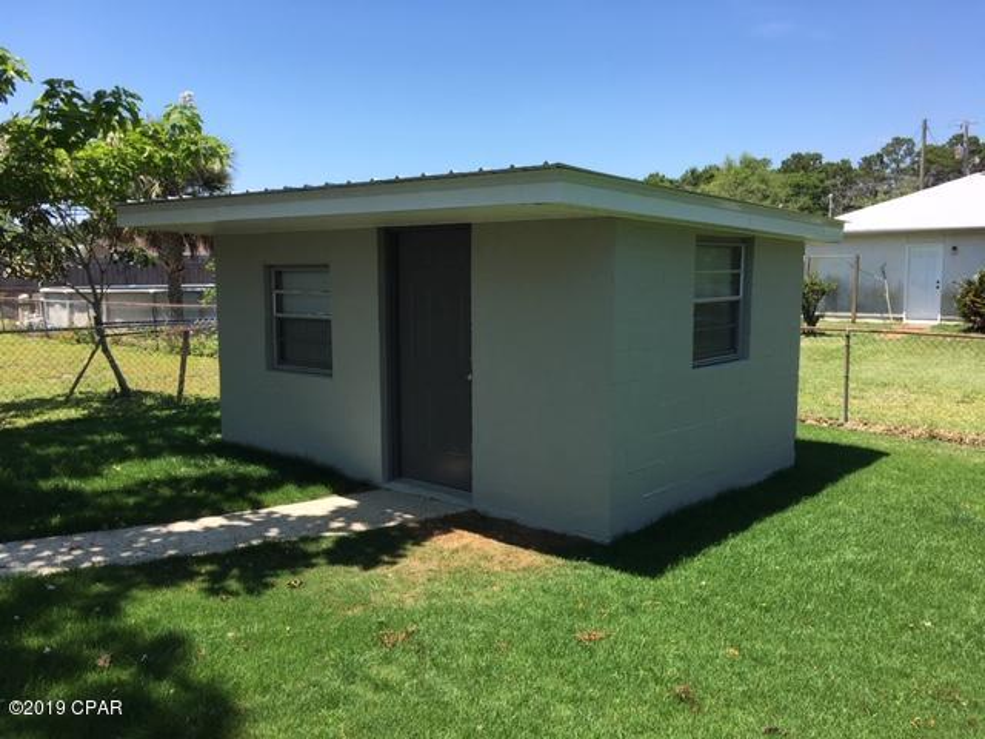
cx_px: 492
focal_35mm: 29
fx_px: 825
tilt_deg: -6.0
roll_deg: +0.3
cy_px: 370
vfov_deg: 48.2
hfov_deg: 61.7
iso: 25
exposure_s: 1/1026
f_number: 2.2
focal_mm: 4.15
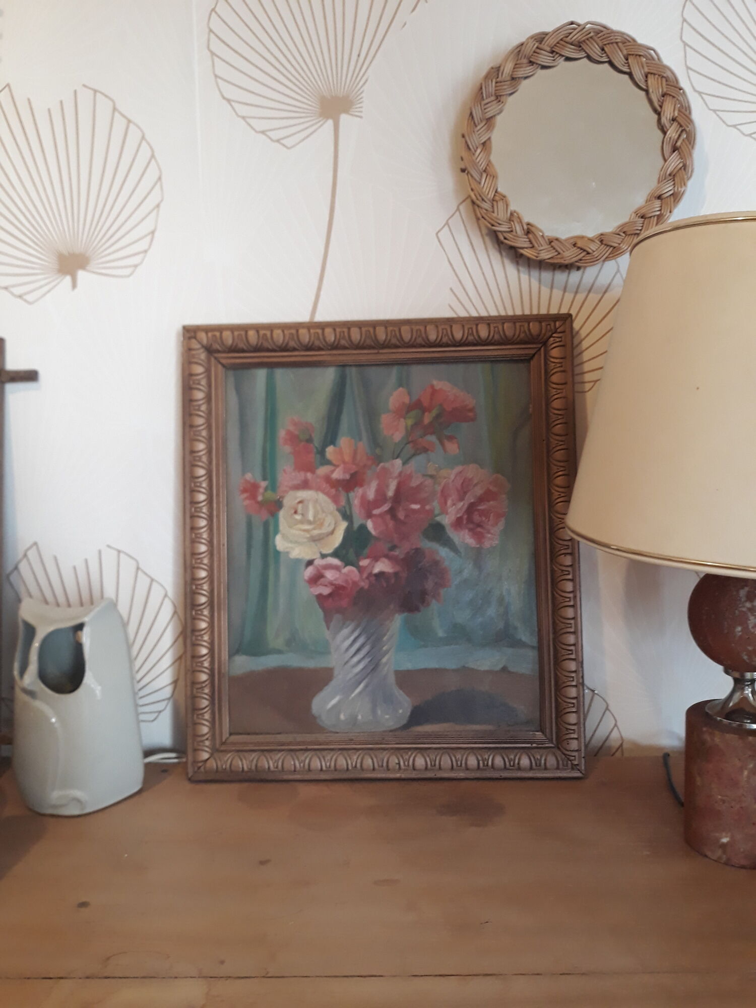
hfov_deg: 51.4
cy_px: 504
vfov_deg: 65.3
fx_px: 786
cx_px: 378
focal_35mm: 27
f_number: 1.7
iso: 200
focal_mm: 3.71
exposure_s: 1/50
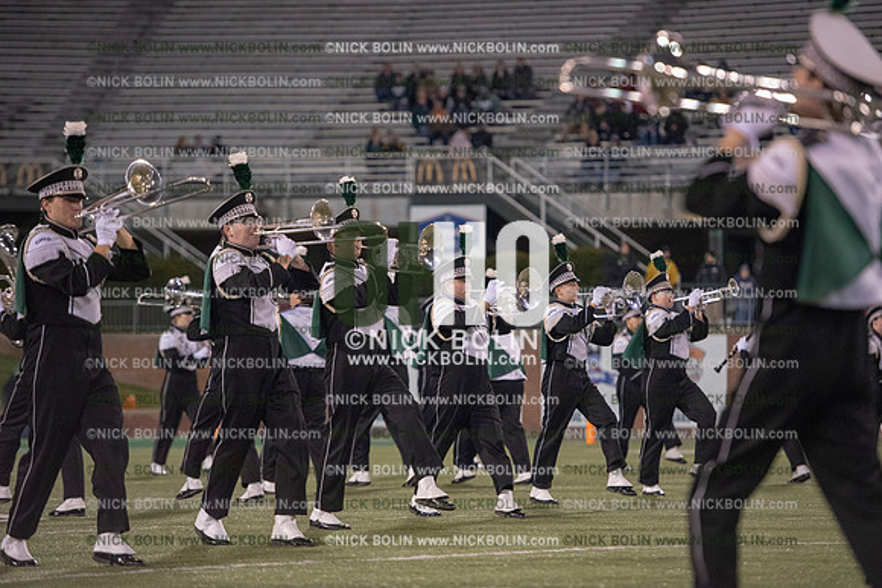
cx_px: 441
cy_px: 294
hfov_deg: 12.1
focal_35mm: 170
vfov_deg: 8.1
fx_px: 4166
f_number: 3.2
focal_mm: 170
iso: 5000
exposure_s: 1/1250
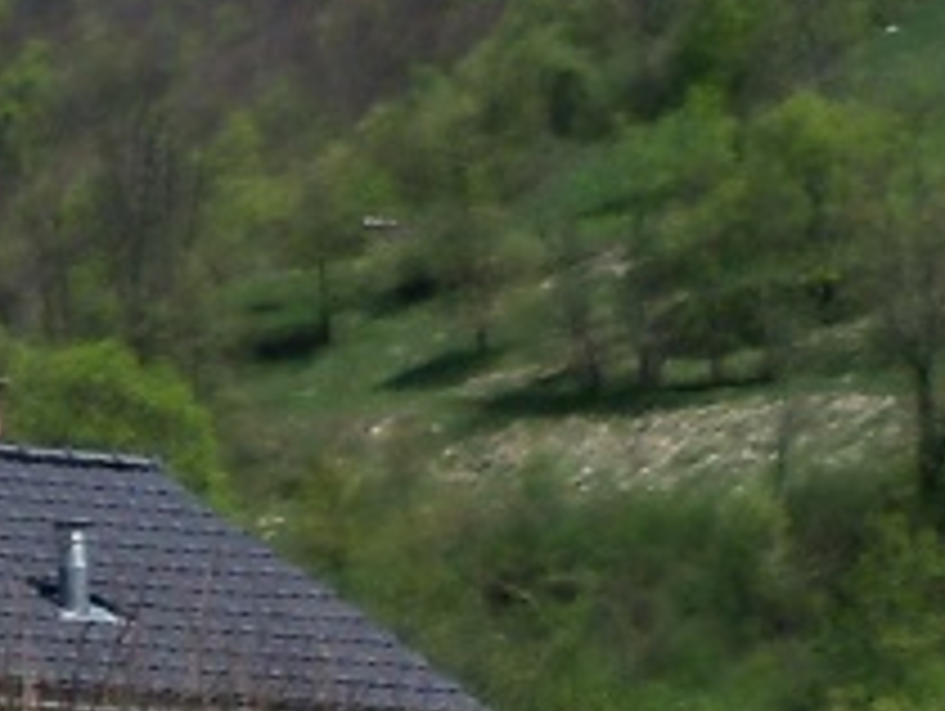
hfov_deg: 8.3
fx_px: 5821
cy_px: 1300
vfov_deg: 6.8
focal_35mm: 213
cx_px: -1512
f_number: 6.2
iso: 64
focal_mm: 6.2
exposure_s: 1/500
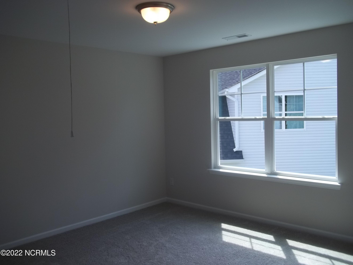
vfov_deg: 44.2
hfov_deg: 56.8
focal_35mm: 32
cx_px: 176
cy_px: 132
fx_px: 326
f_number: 2.9
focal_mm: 5.7
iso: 64
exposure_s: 1/200
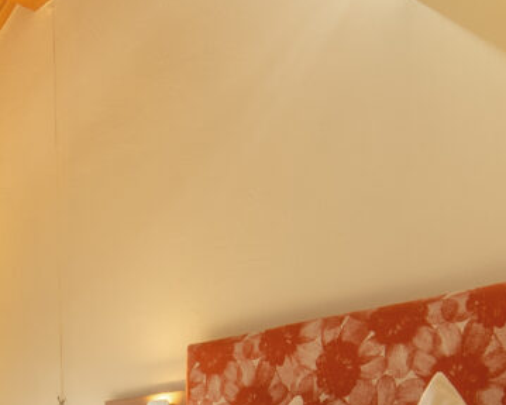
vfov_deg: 26.4
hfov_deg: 35.2
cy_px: 504
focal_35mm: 50
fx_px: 749
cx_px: 49
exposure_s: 1/4
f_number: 11
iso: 100
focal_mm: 14
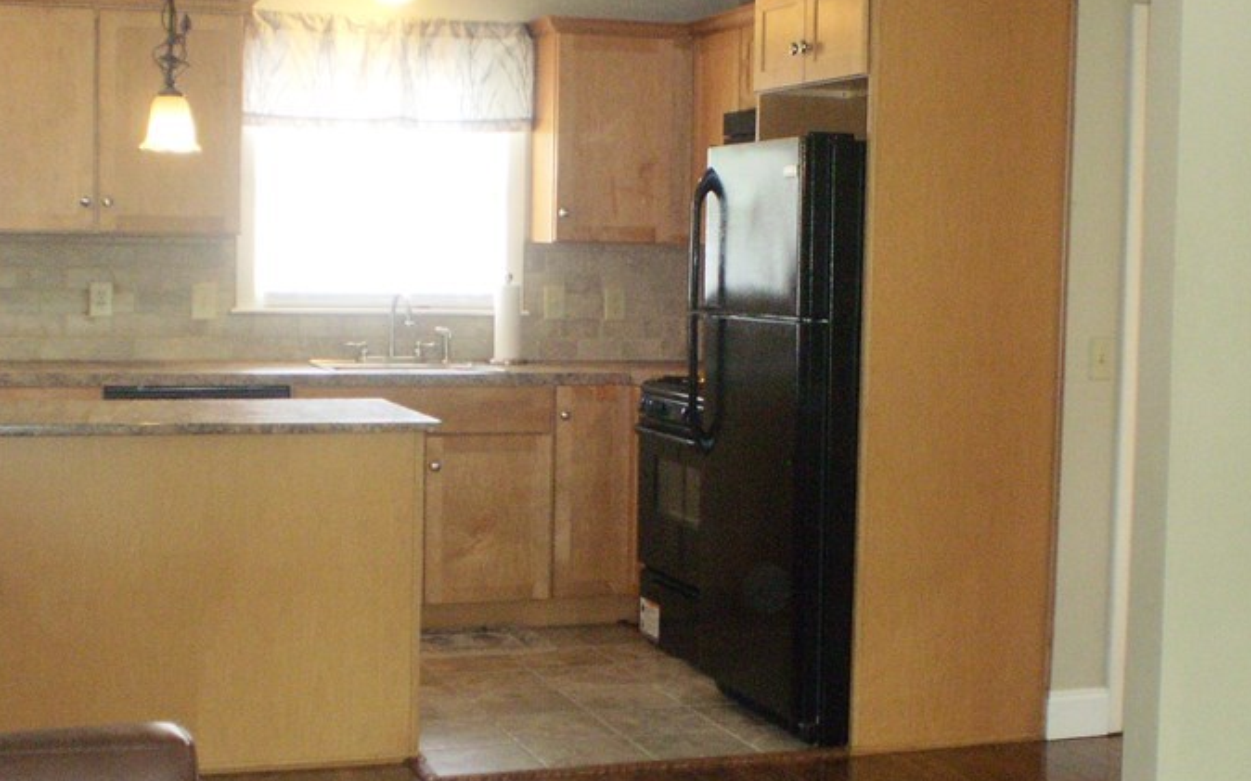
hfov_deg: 35.1
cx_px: 635
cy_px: 430
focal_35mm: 58
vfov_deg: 22.3
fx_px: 1977
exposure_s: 1/30
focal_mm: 6.3
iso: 320
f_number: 3.1
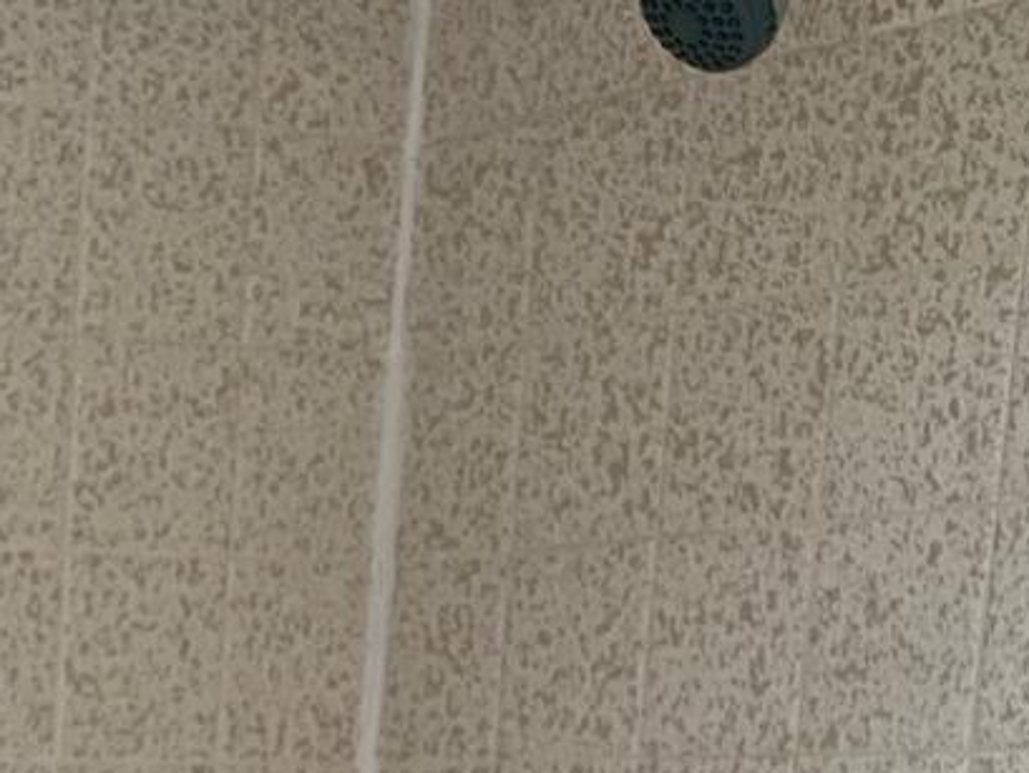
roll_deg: +0.0
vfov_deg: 10.2
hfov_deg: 14.2
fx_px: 3776
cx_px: -631
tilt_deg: -12.8
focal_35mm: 127
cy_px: 1853
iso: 40
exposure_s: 1/120
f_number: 1.8
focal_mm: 4.25
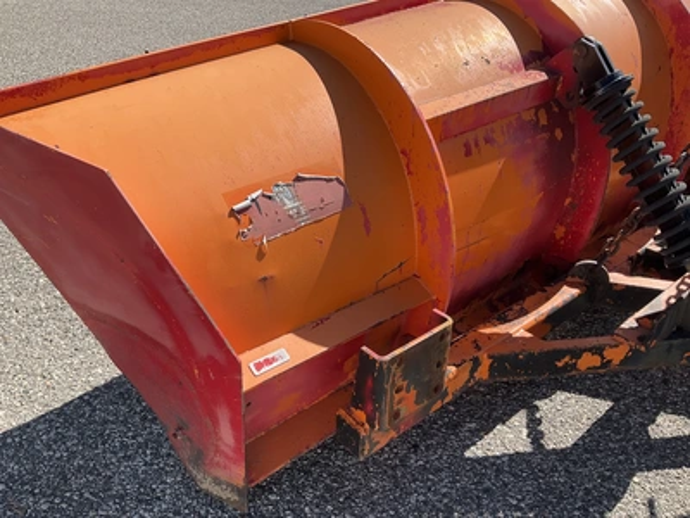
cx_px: 345
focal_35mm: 29
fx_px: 578
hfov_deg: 61.7
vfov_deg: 48.2
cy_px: 259
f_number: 1.8
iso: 25
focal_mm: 3
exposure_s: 1/1121
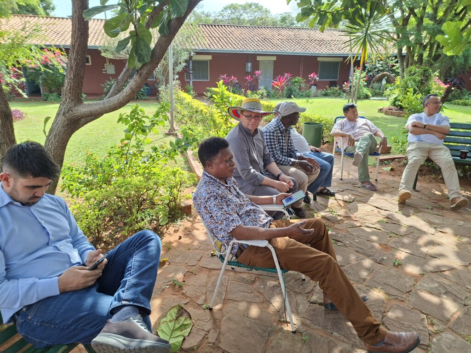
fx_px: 313
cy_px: 176
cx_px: 236
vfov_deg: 58.9
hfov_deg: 73.9
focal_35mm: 23
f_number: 1.8
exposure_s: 1/260
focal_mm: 5.54
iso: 50
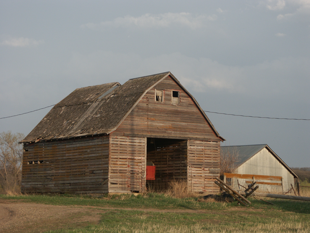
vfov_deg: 14.2
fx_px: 931
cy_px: 116
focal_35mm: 104
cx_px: 155
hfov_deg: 18.9
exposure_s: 1/250
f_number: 3.5
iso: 100
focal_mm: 25.9
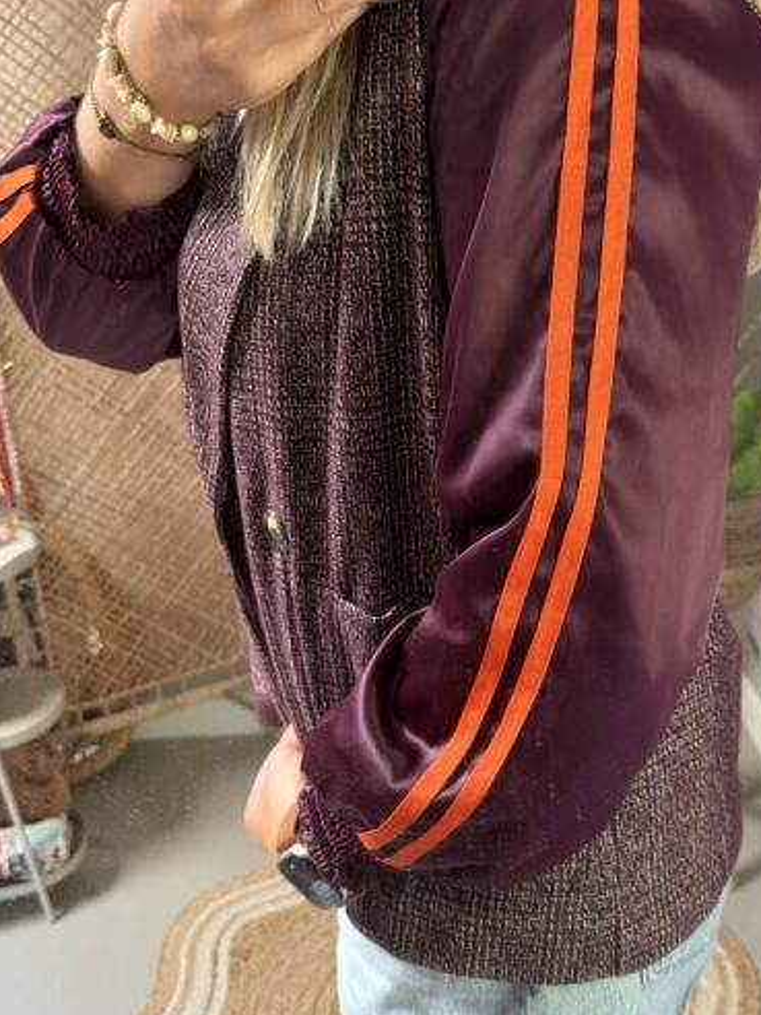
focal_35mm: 39
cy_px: 444
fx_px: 1143
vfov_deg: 47.8
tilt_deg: -43.3
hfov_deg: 36.8
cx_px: 386
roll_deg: +3.1
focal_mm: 6.76
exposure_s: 1/60
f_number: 1.78
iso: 400
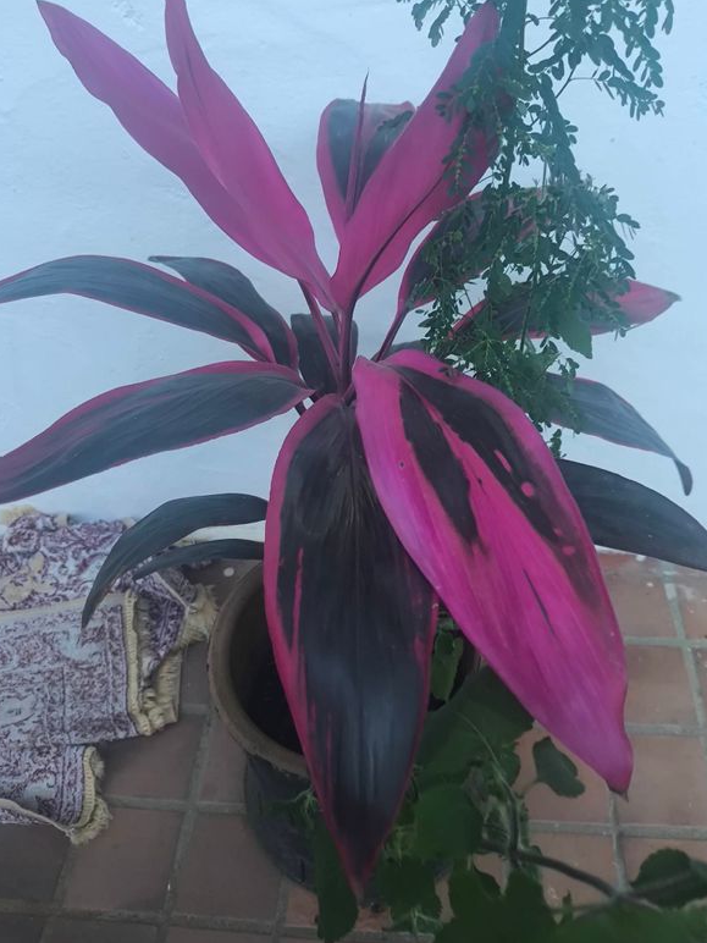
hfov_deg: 48.2
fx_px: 790
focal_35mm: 29
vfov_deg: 61.6
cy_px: 458
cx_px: 360
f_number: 1.7
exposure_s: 1/30
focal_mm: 4.71
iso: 800
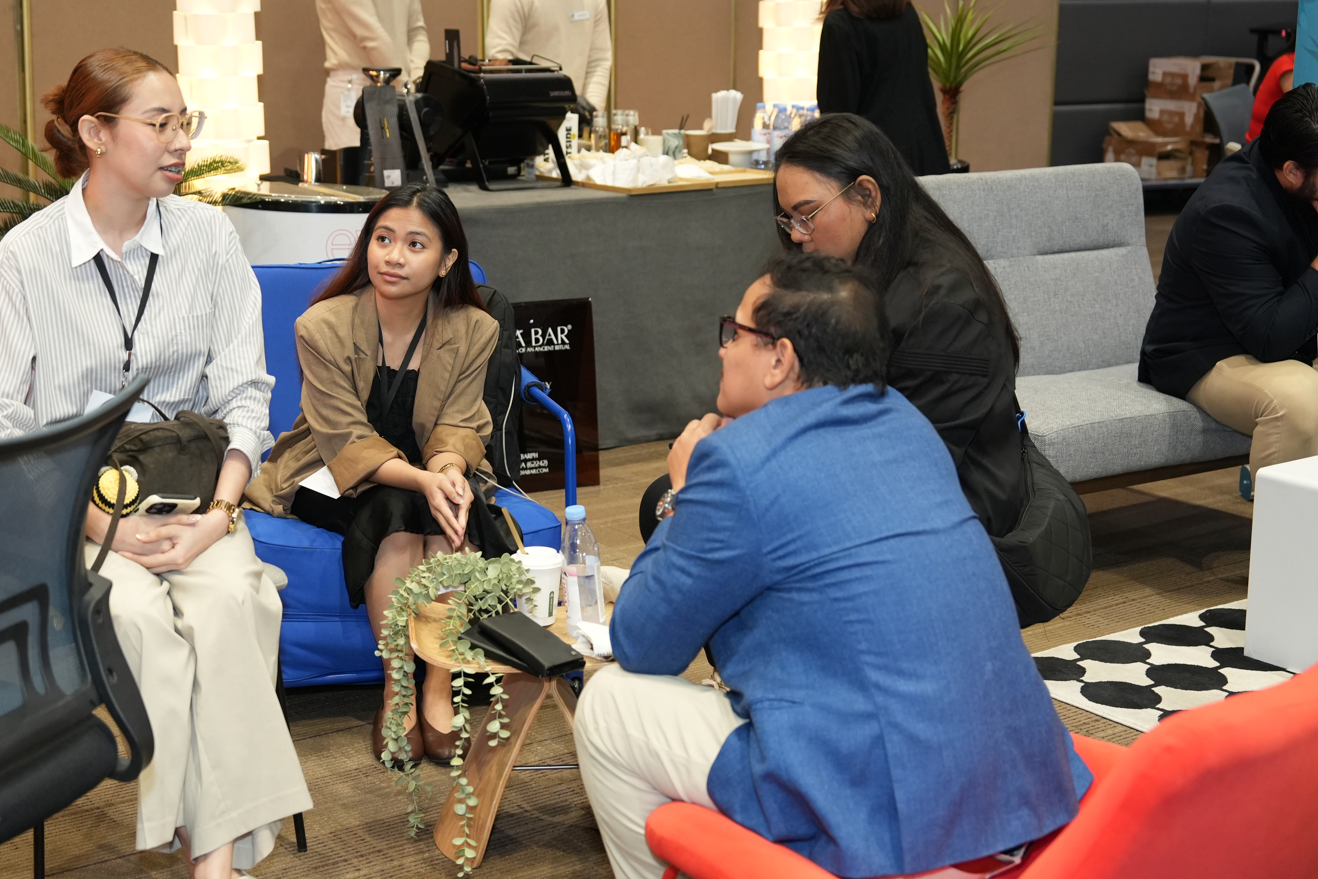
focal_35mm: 55
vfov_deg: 24.6
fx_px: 2014
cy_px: 379
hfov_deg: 36.0
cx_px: 484
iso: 2000
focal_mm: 43
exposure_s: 1/125
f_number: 3.2
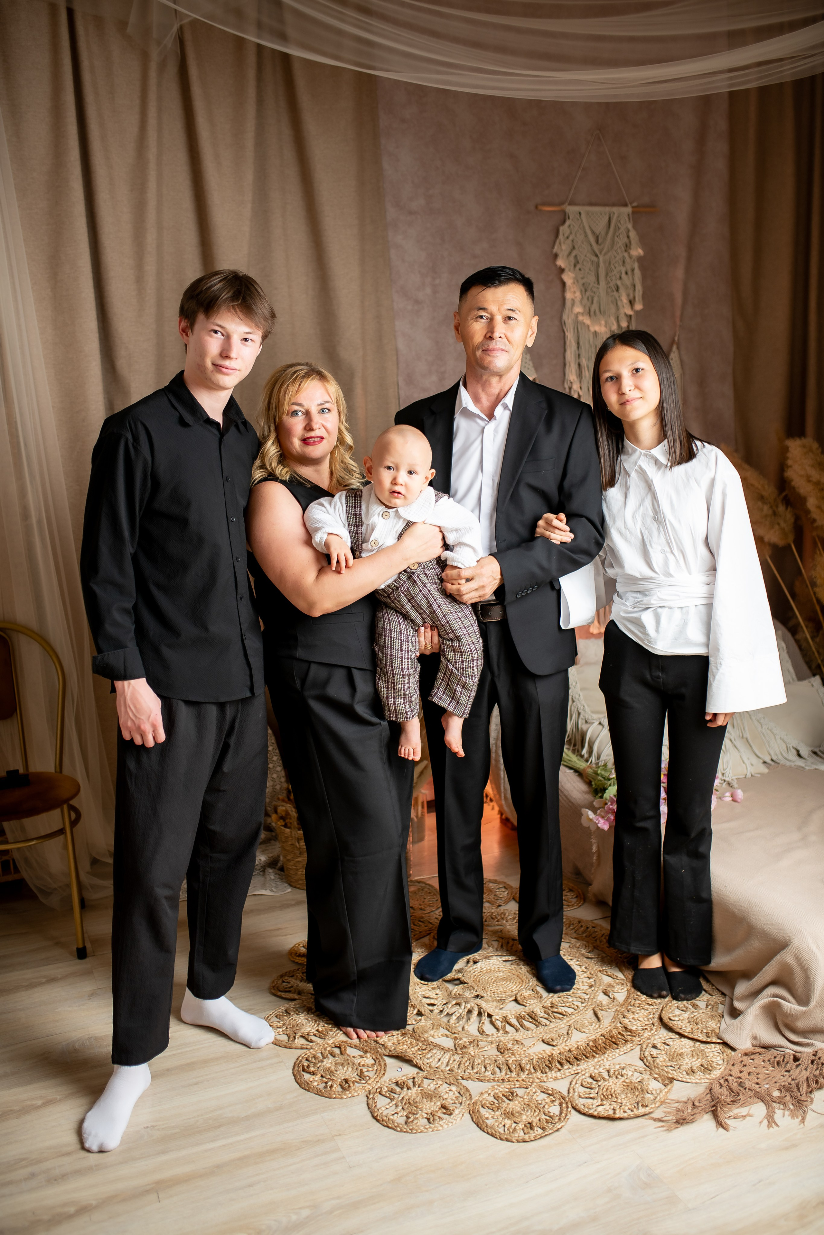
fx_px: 1202
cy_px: 618
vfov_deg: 54.4
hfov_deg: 37.9
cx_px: 412
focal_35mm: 35
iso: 125
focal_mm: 35
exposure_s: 1/250
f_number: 2.2
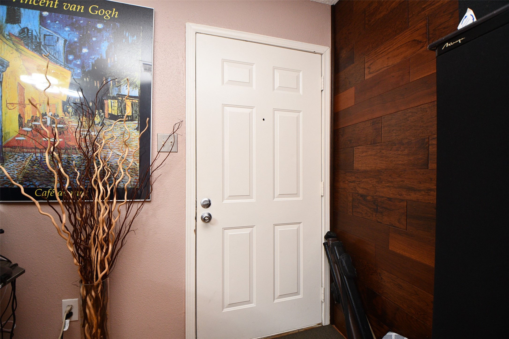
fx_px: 212
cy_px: 170
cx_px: 254
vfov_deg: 77.3
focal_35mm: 15
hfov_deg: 100.4
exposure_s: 1/60
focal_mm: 10
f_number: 4
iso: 1250
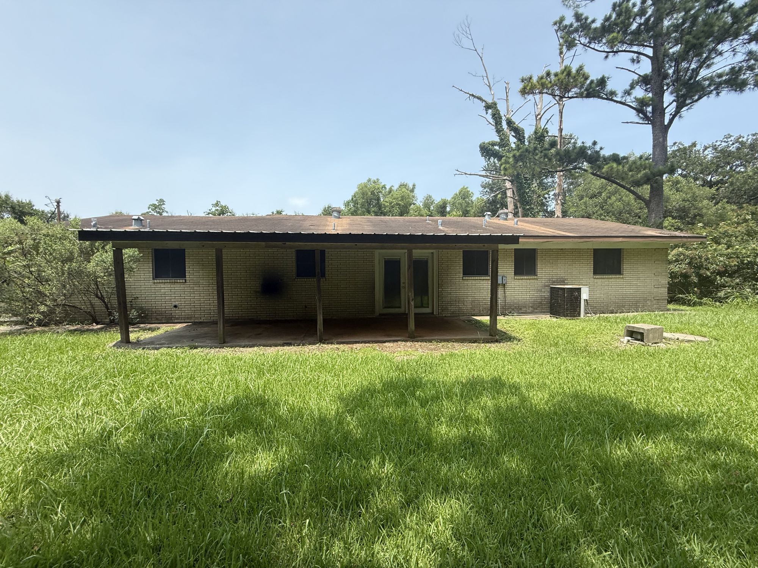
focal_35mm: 14
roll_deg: +3.3
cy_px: 284
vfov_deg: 85.7
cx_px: 379
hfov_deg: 102.1
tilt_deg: +3.0
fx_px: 307
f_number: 2.2
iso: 50
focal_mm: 2.22
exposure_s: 1/955
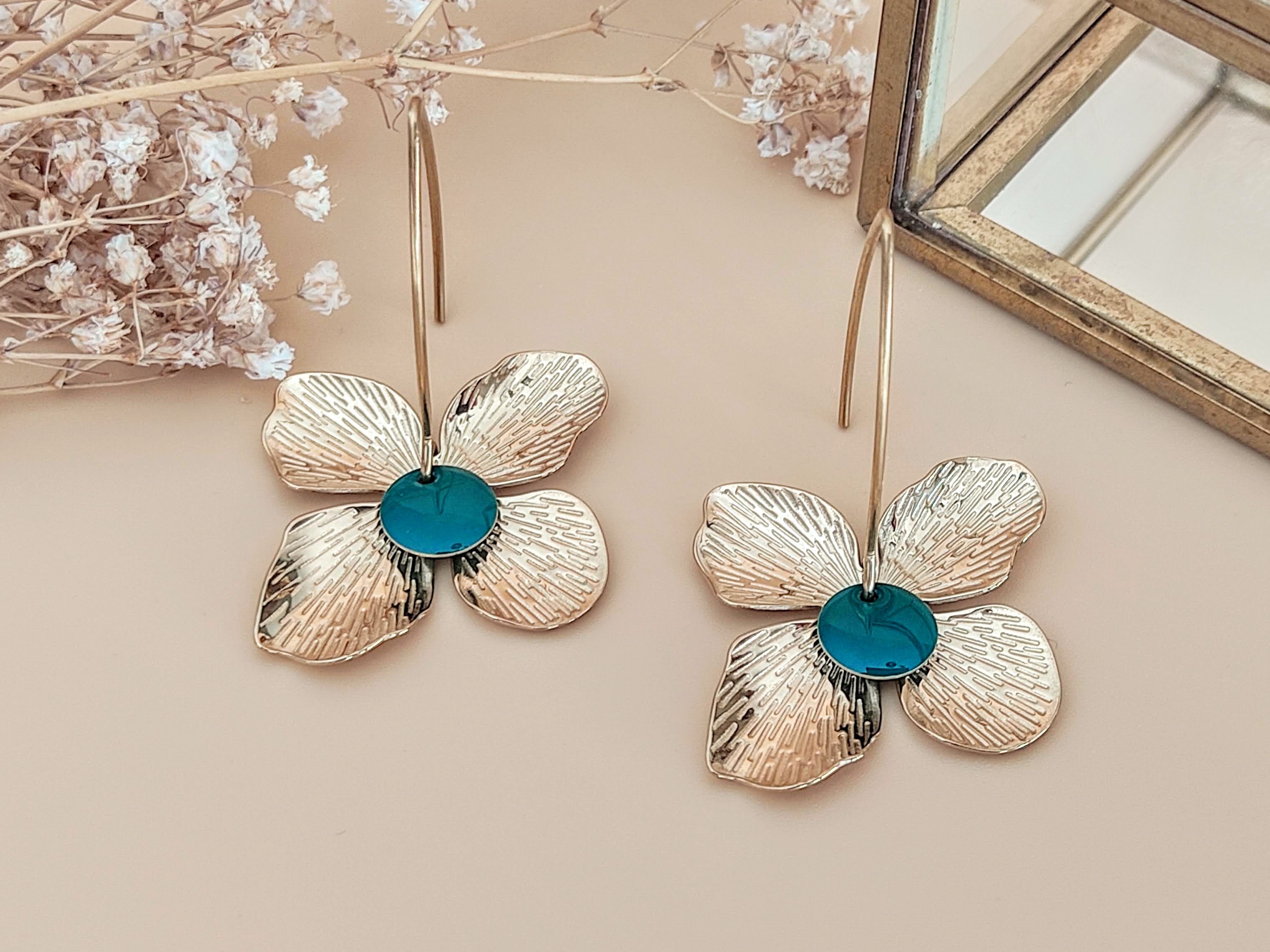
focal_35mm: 34
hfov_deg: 53.9
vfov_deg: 41.8
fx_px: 1247
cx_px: 666
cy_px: 460
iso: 177
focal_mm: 4.74
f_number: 1.79
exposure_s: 1/33
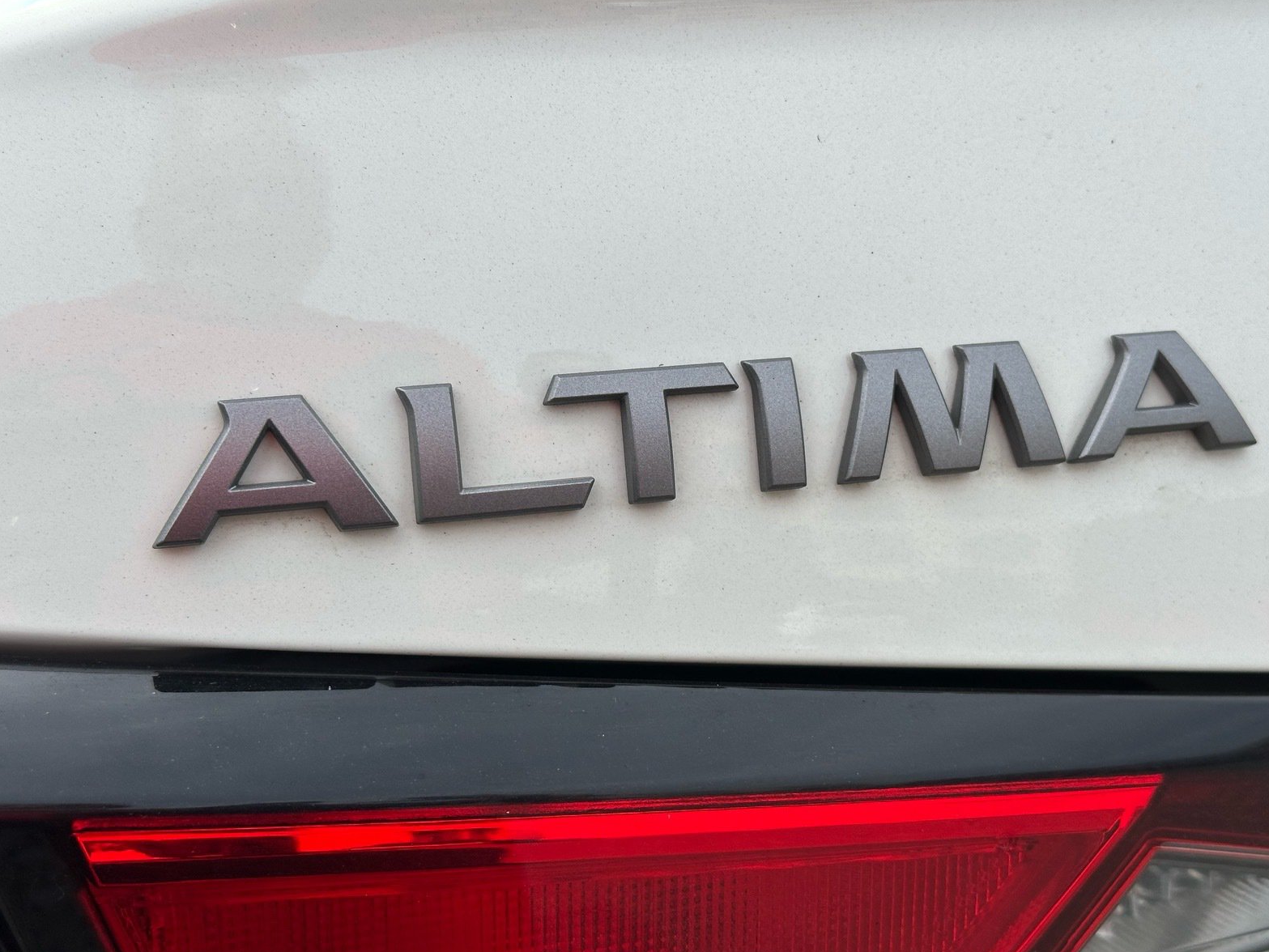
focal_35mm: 49
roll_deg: +0.9
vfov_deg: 29.7
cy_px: 470
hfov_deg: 38.9
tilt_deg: -15.1
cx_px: 646
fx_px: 1797
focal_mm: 6.86
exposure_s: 1/3597
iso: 64
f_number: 1.78
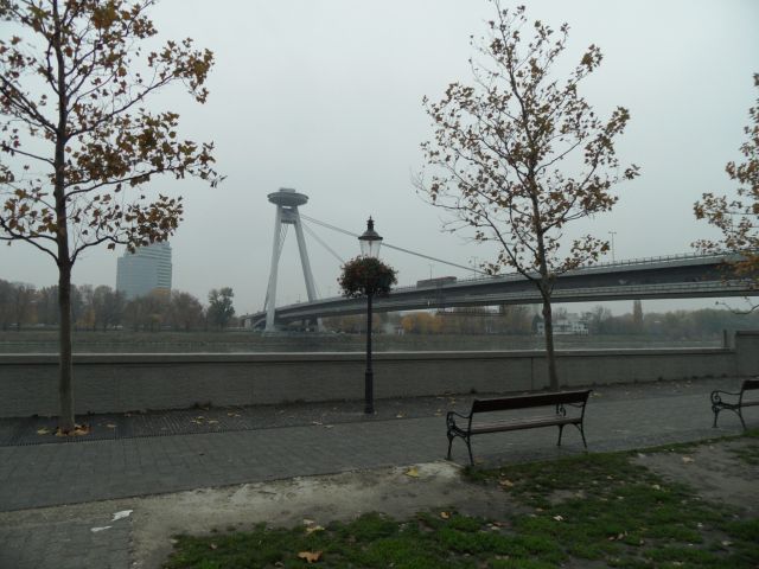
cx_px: 380
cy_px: 284
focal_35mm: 24
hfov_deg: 71.6
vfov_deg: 56.8
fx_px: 526
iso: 80
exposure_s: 1/500
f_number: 3.2
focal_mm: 3.9
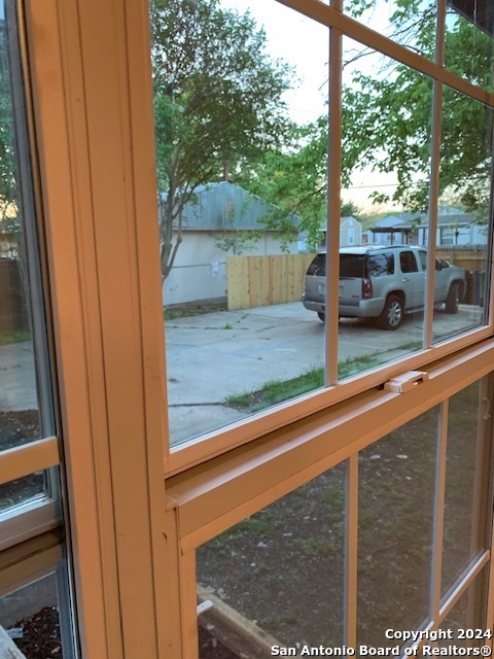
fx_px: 495
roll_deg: +1.0
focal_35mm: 26
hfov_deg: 53.1
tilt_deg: -7.5
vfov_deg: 67.3
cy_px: 330
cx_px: 247
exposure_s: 1/60
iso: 125
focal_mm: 4.25
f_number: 1.8
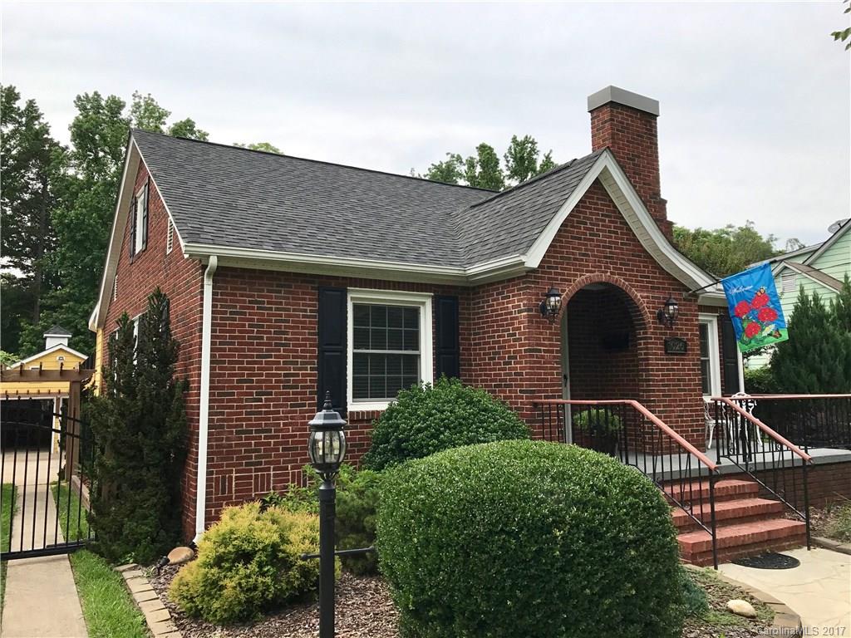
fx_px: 688
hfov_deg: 63.4
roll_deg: +0.5
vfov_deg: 49.7
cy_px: 319
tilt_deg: +5.3
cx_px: 426
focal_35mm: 28
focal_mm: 3.99
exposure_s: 1/1681
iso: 20
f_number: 1.8
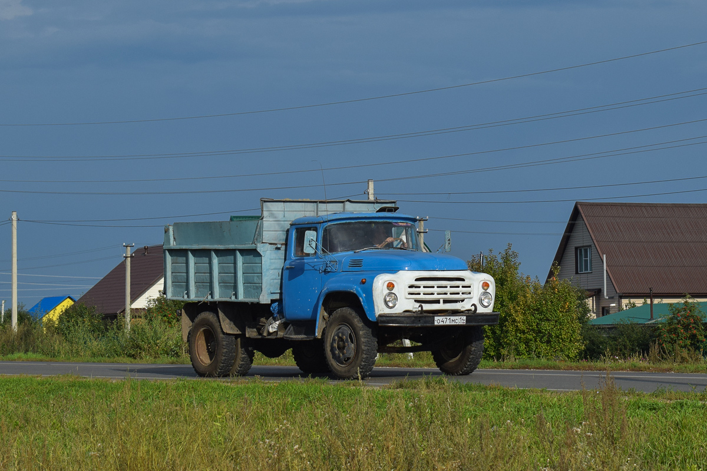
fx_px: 1620
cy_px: 236
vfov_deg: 16.6
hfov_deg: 24.6
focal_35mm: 82
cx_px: 354
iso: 200
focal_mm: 55
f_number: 7.1
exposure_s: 1/1250
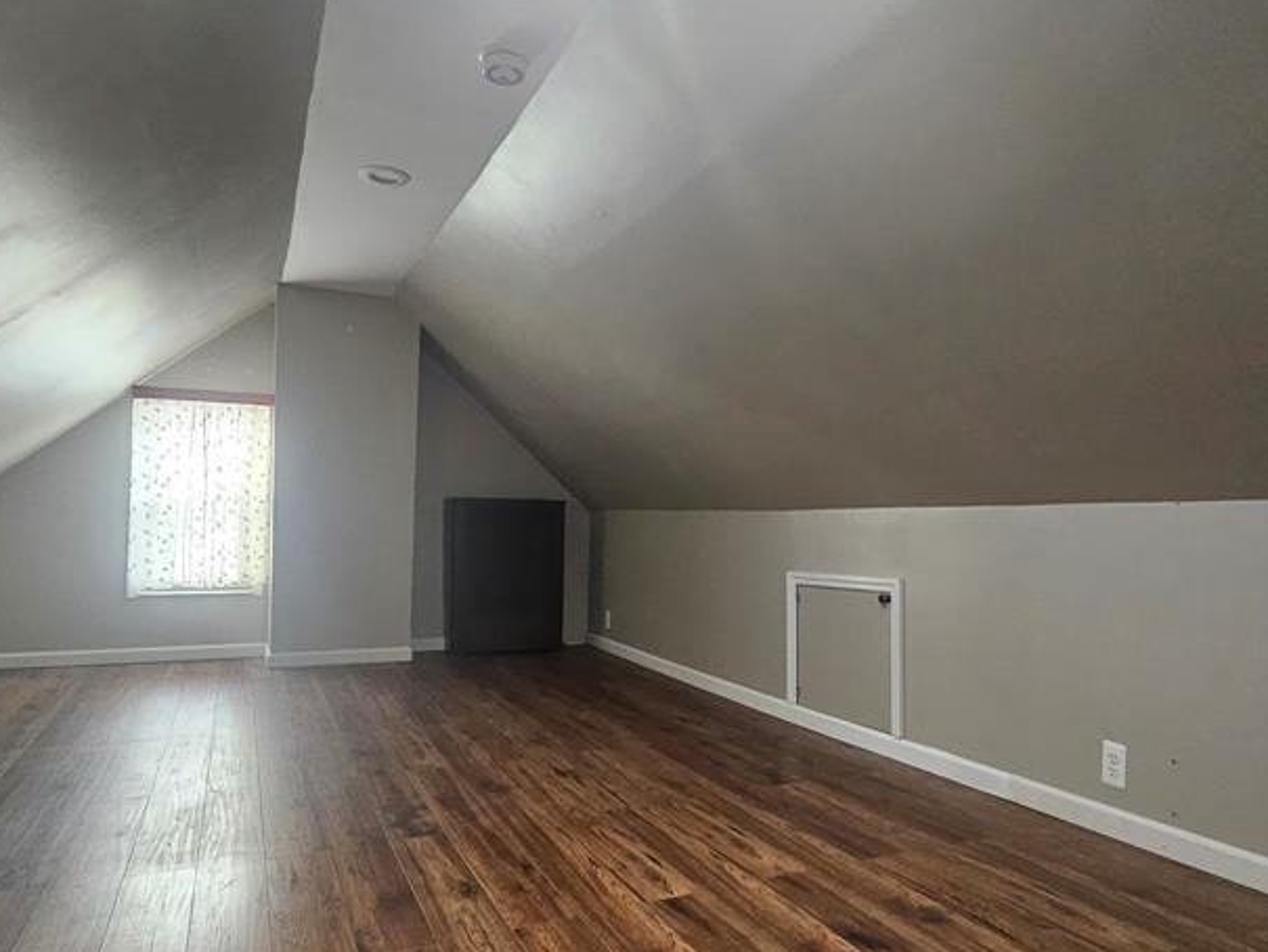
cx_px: 610
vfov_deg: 61.0
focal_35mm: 22
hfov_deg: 76.3
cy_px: 524
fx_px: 806
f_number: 2.2
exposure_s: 1/30.8
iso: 500
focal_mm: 1.7
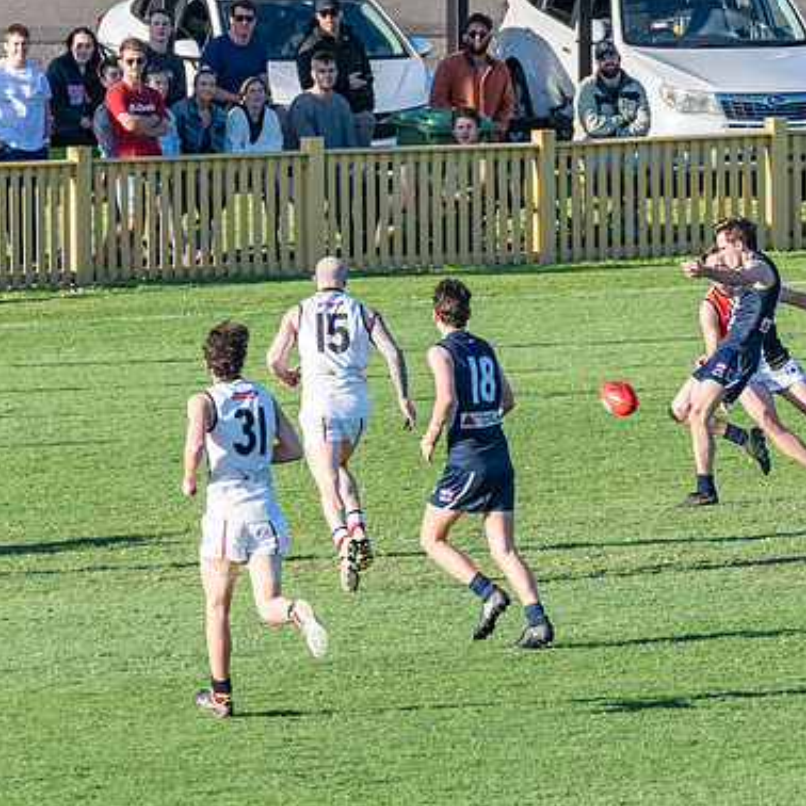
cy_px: 473
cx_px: 634
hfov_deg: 2.4
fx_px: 19309
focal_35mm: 733
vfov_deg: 2.4
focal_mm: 300
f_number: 10
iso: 800
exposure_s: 1/1000
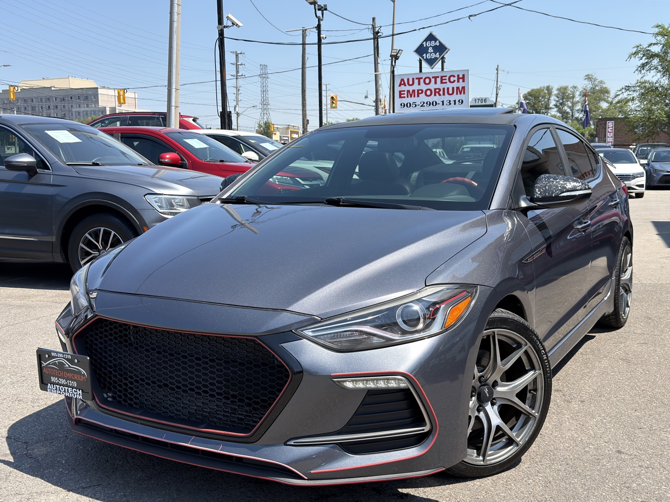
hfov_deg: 47.9
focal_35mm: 39
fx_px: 755
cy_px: 251
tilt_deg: -6.9
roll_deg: +0.7
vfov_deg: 36.8
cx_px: 335
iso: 64
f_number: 1.78
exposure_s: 1/2141
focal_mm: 6.76
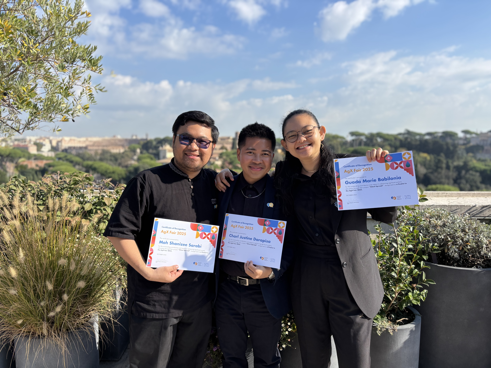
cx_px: 246
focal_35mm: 26
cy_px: 184
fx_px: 369
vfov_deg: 53.1
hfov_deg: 67.3
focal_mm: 5.96
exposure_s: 1/2342
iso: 50
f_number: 1.6
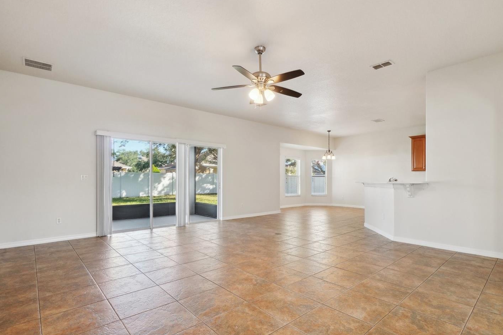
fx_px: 237
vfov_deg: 70.3
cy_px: 179
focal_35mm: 17
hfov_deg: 93.2
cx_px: 262
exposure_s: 1/25
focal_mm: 10
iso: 400
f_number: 8
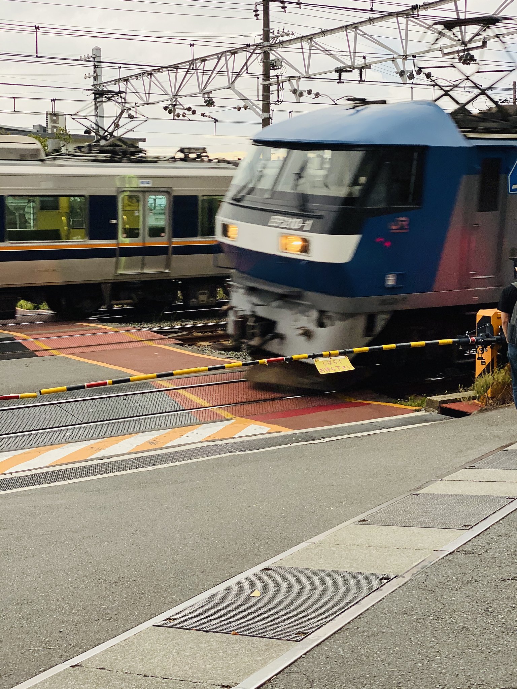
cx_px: 258
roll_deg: +0.7
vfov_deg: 36.8
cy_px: 344
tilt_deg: -6.5
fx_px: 1036
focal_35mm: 52
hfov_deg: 28.0
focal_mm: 6
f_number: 2
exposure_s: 1/121
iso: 50
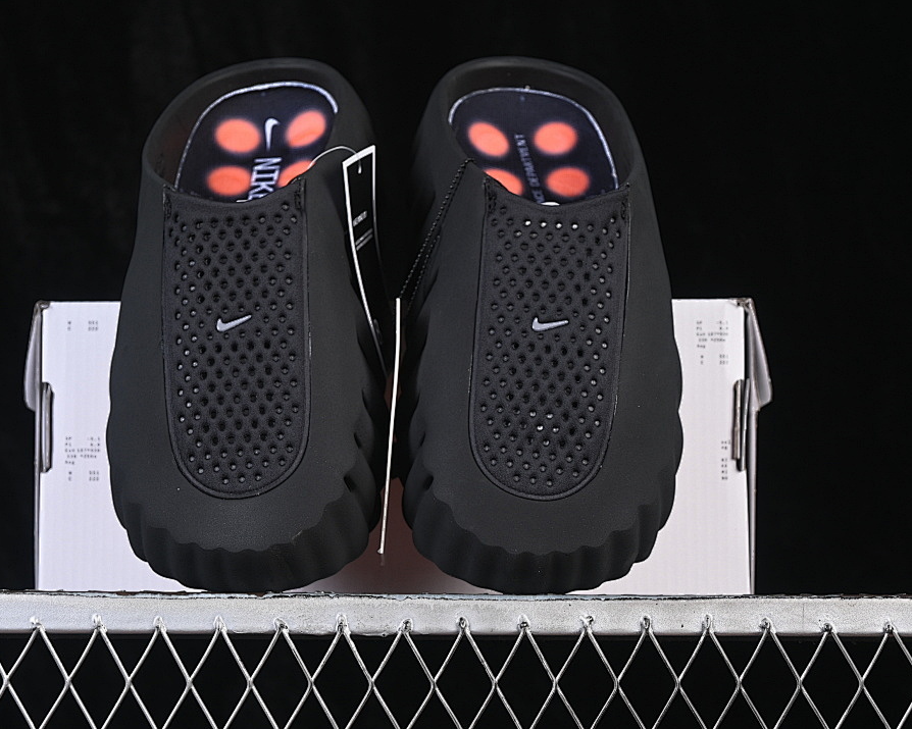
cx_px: 396
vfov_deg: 18.1
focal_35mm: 85
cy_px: 366
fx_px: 2294
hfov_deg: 22.5
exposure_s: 1/60
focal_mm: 50
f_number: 6.3
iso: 160
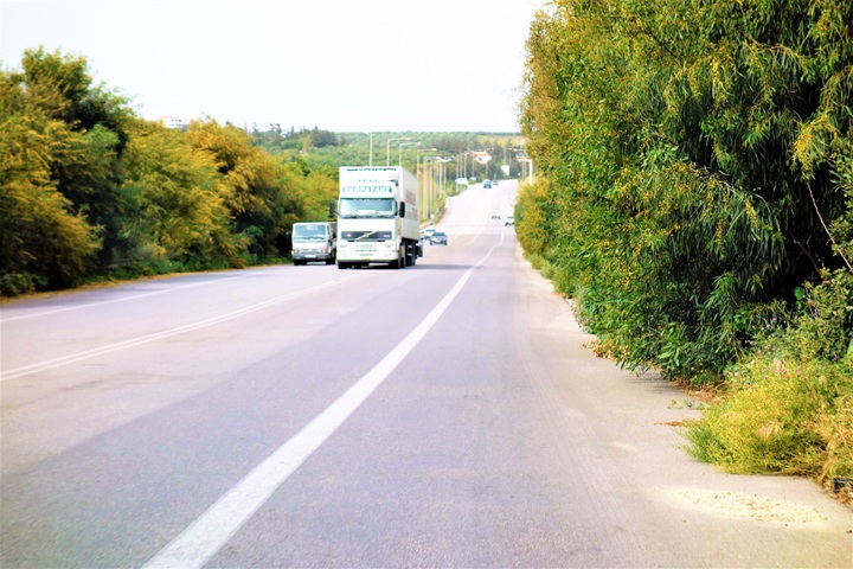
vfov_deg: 13.7
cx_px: 426
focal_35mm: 100
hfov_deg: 20.4
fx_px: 2369
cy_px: 284
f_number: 5.6
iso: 125
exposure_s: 1/400
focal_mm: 37.1
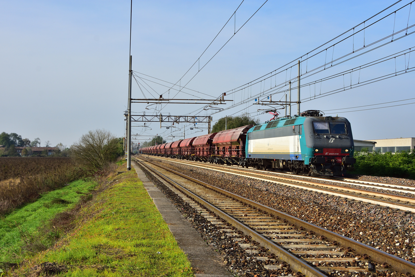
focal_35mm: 48
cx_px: 208
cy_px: 138
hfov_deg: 41.1
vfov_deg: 28.1
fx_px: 553
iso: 200
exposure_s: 1/640
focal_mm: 32
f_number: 7.1
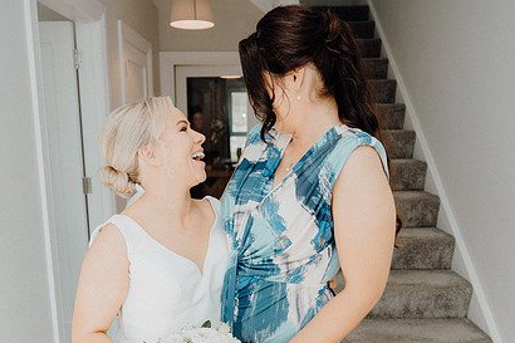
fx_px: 486
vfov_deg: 38.6
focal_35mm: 34
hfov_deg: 55.8
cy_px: 218
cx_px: 249
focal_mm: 24
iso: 125
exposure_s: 1/160
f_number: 3.5
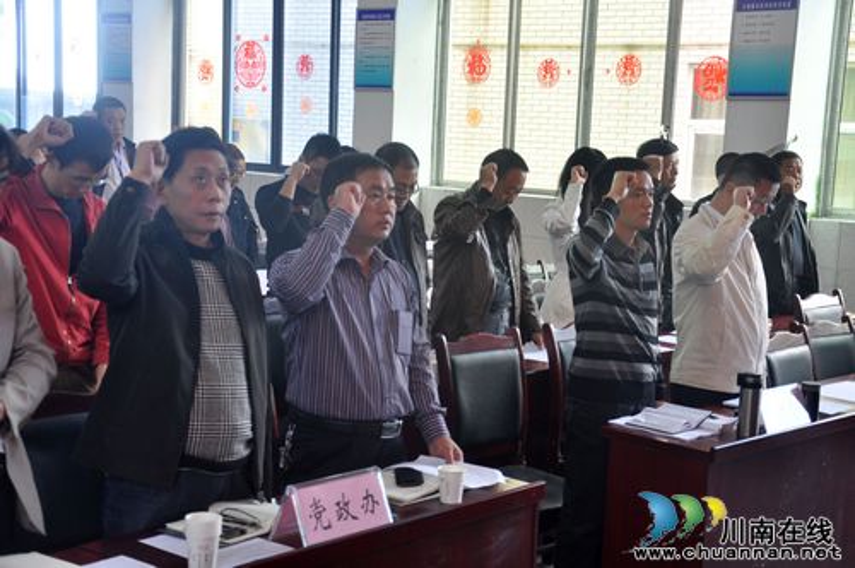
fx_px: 1423
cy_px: 284
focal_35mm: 60
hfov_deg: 33.4
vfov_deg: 22.6
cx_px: 428
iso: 400
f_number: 5.6
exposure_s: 1/30
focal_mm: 40
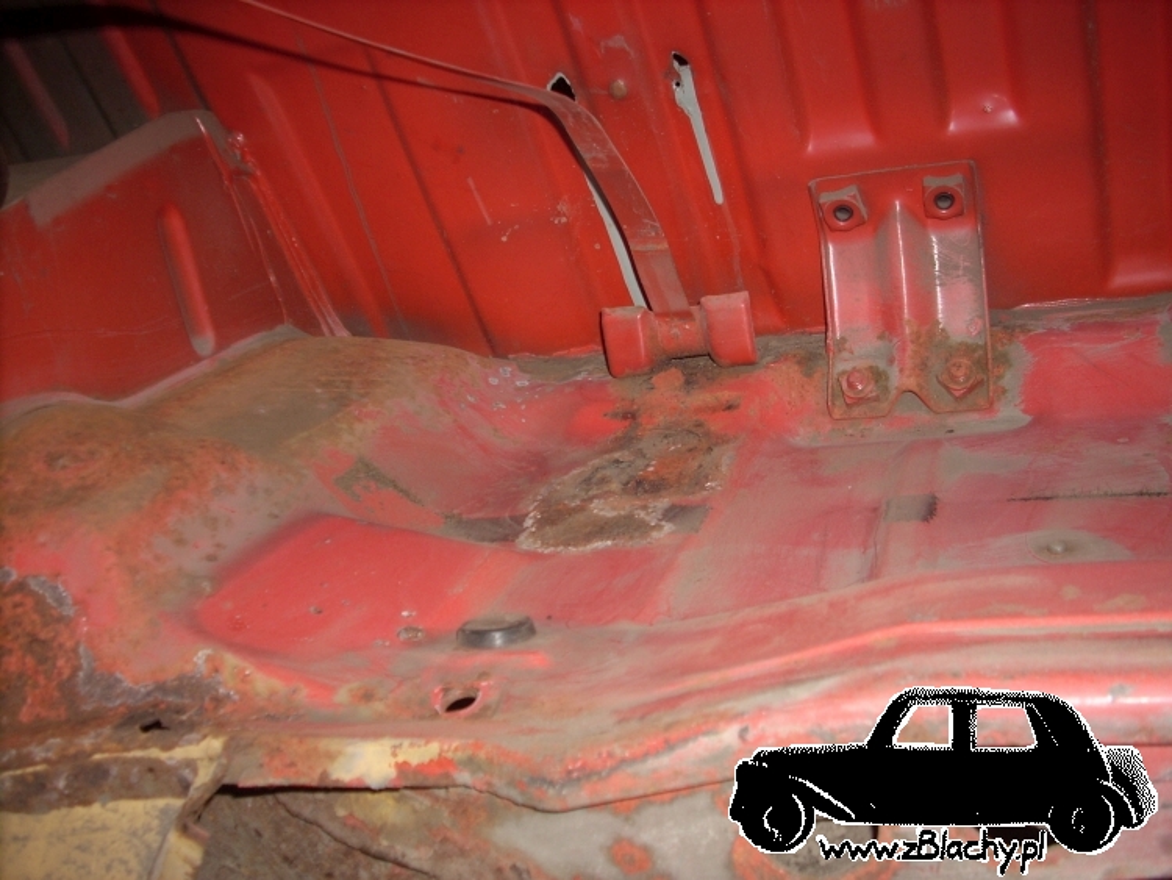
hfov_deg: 50.1
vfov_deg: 38.7
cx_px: 586
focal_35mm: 37
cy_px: 440
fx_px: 1253
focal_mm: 6.2
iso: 64
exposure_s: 1/60
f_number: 2.8
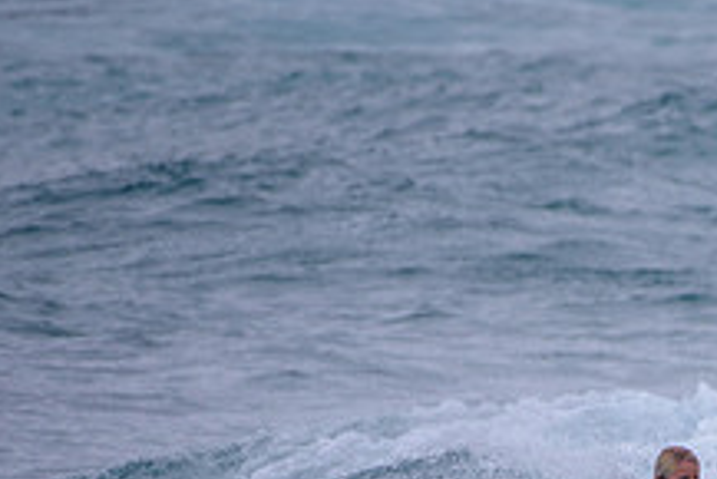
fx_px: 32624
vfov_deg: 0.8
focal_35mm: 1637
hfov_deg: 1.3
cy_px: 673
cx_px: 761
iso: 180
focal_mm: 500
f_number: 5.6
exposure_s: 1/2000
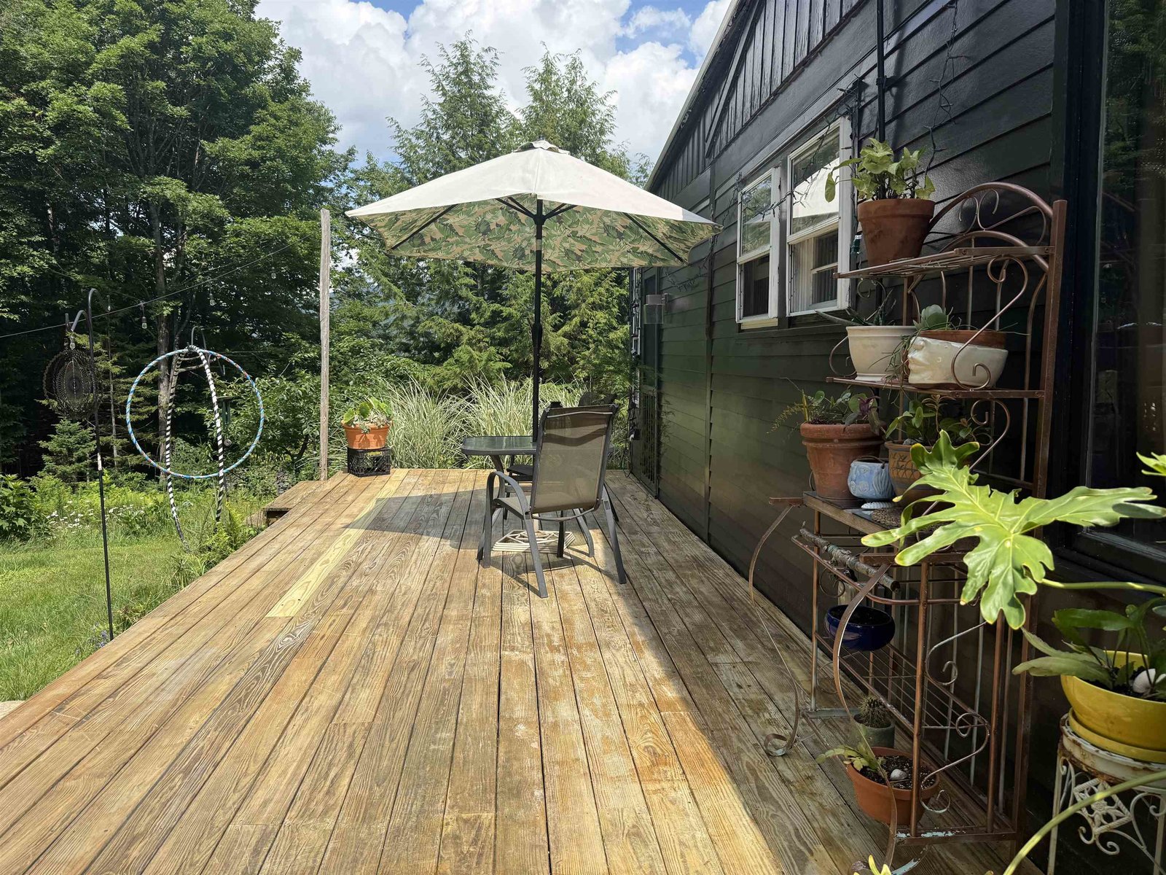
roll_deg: +0.5
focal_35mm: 24
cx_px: 583
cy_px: 438
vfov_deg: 56.8
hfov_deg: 71.6
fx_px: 808
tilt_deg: -6.1
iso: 80
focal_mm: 6.76
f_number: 1.78
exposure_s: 1/2445
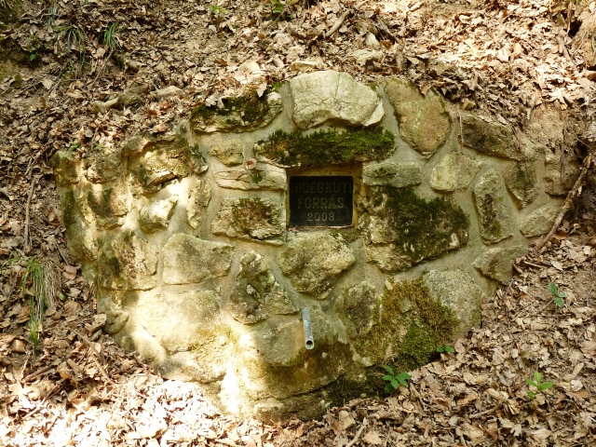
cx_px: 298
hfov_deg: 54.0
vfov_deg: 41.8
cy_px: 224
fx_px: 585
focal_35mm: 34
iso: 125
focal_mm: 6
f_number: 3
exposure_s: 1/30
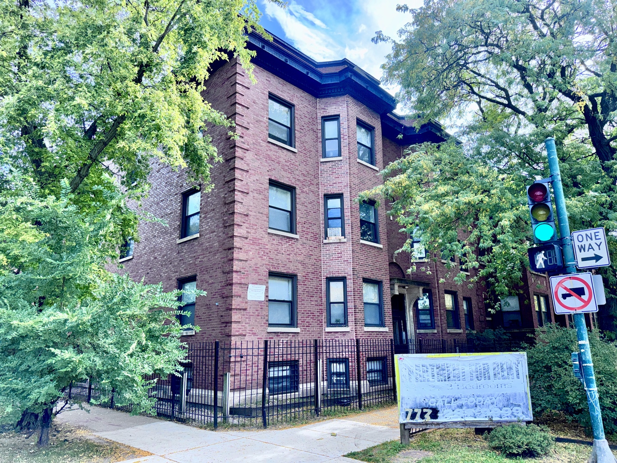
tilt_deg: +13.8
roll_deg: +1.0
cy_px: 232
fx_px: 428
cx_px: 308
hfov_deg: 71.6
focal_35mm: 24
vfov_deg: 56.8
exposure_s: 1/1261
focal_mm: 6.76
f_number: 1.78
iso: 50
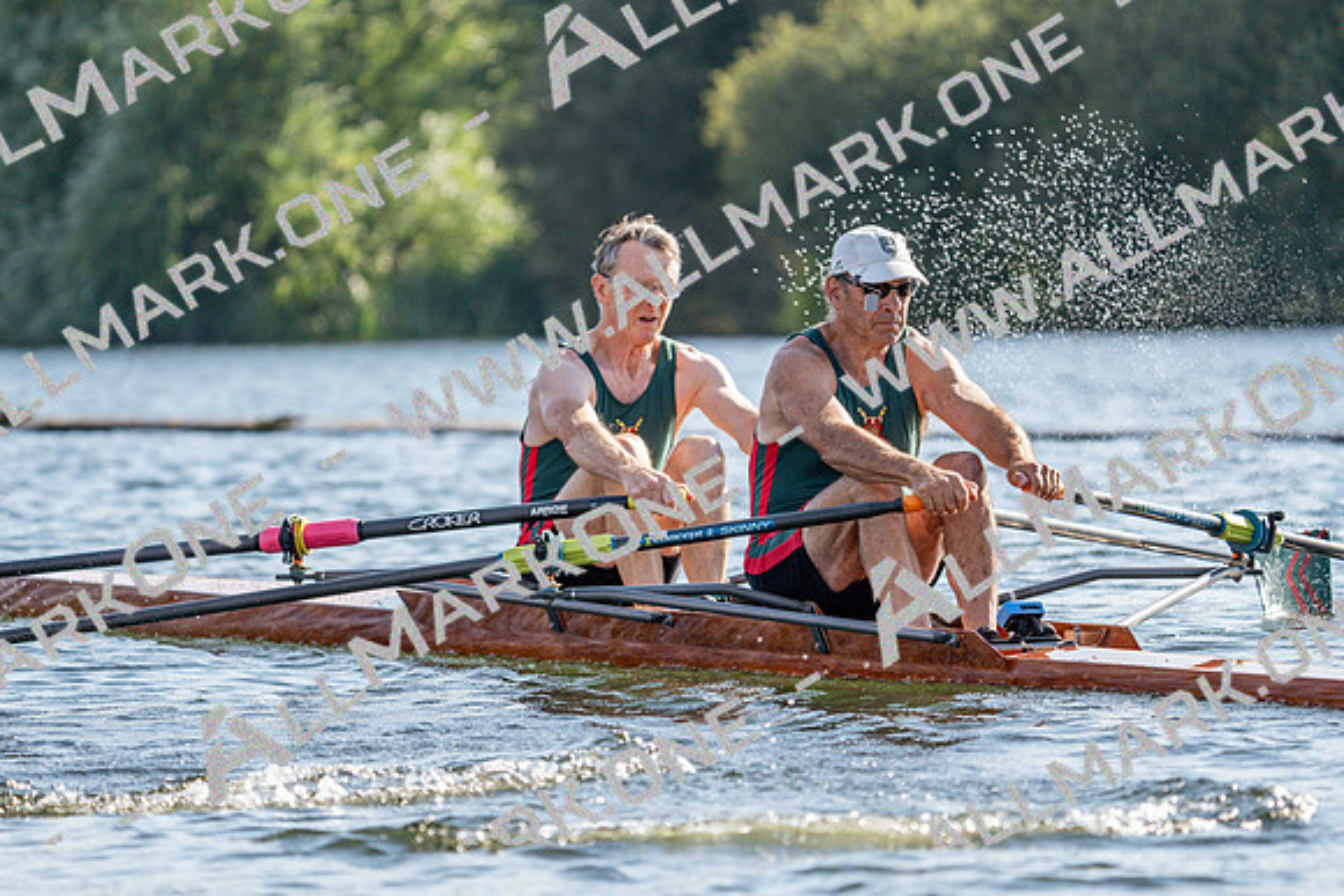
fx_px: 9858
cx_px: 672
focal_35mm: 264
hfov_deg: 7.8
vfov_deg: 5.2
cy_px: 448
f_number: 5.6
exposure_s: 1/1600
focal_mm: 264
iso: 400
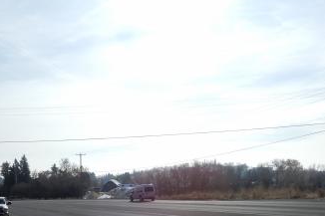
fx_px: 442
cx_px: 125
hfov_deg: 40.1
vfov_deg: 25.7
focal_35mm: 49
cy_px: 231
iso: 80
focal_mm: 4.3
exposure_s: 1/2000
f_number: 4
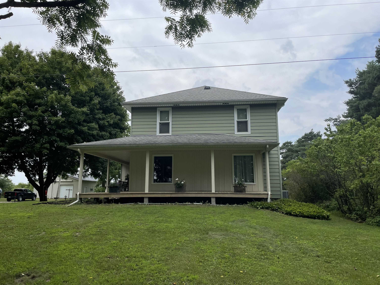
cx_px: 190
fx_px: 285
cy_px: 142
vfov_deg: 53.1
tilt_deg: +9.0
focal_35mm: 26
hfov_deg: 67.3
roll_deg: +0.3
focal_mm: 4.2
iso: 32
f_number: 1.6
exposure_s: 1/3731
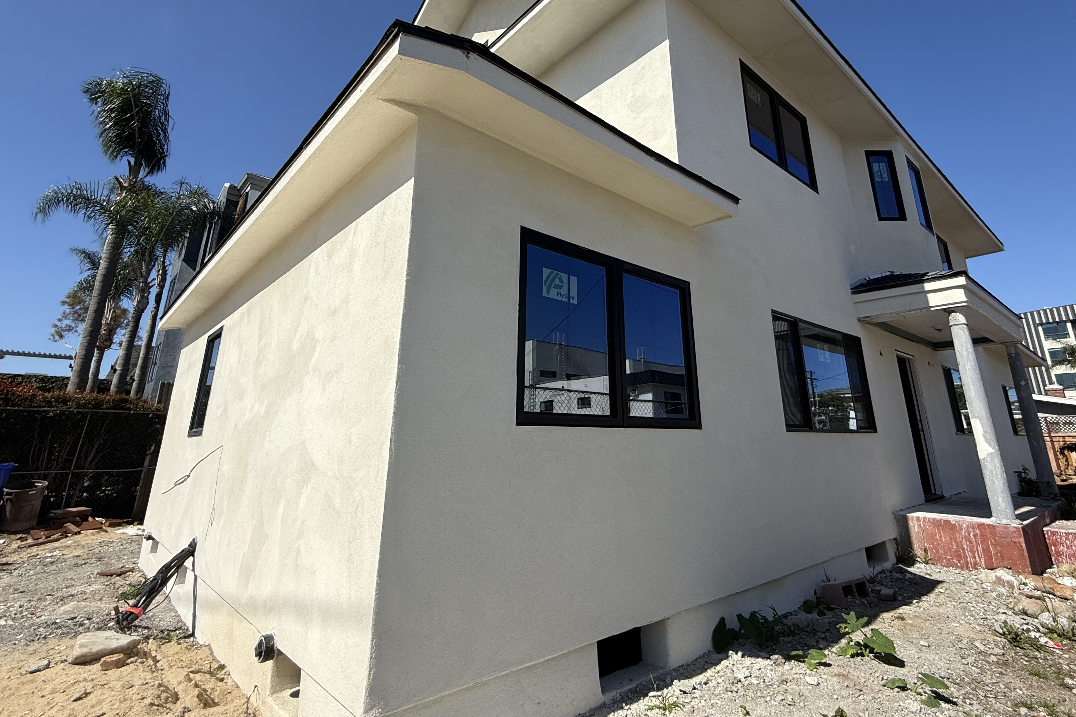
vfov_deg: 66.5
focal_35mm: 18
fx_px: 538
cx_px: 579
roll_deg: +0.5
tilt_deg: +18.6
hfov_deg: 89.8
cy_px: 277
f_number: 2.2
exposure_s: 1/2611
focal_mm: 2.22
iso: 50
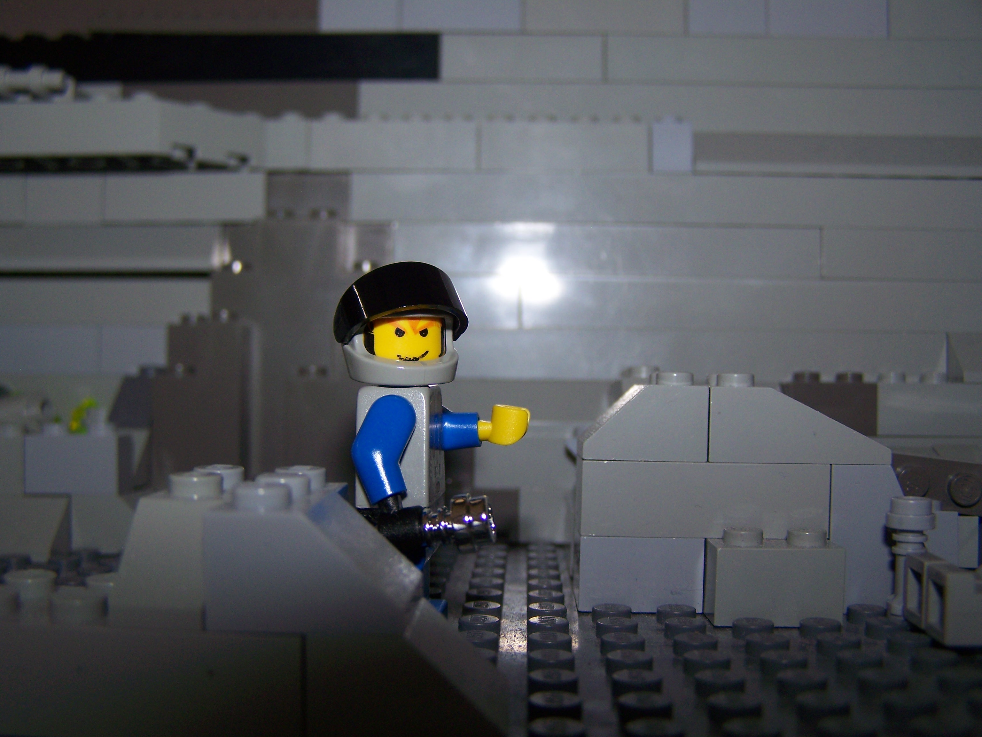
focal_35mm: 38
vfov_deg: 37.7
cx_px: 491
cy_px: 368
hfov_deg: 49.0
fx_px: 1078
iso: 80
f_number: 2.8
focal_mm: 6.3
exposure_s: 1/60
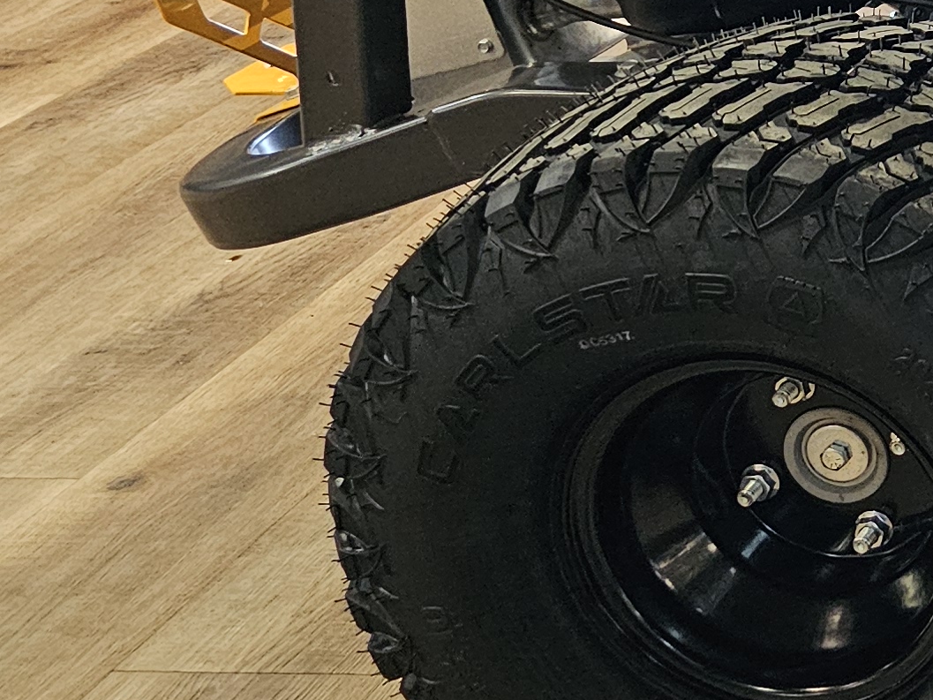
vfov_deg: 16.6
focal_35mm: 87
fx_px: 2345
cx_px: 1709
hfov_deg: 17.8
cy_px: -1
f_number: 1.7
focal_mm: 6.3
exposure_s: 1/120
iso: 800
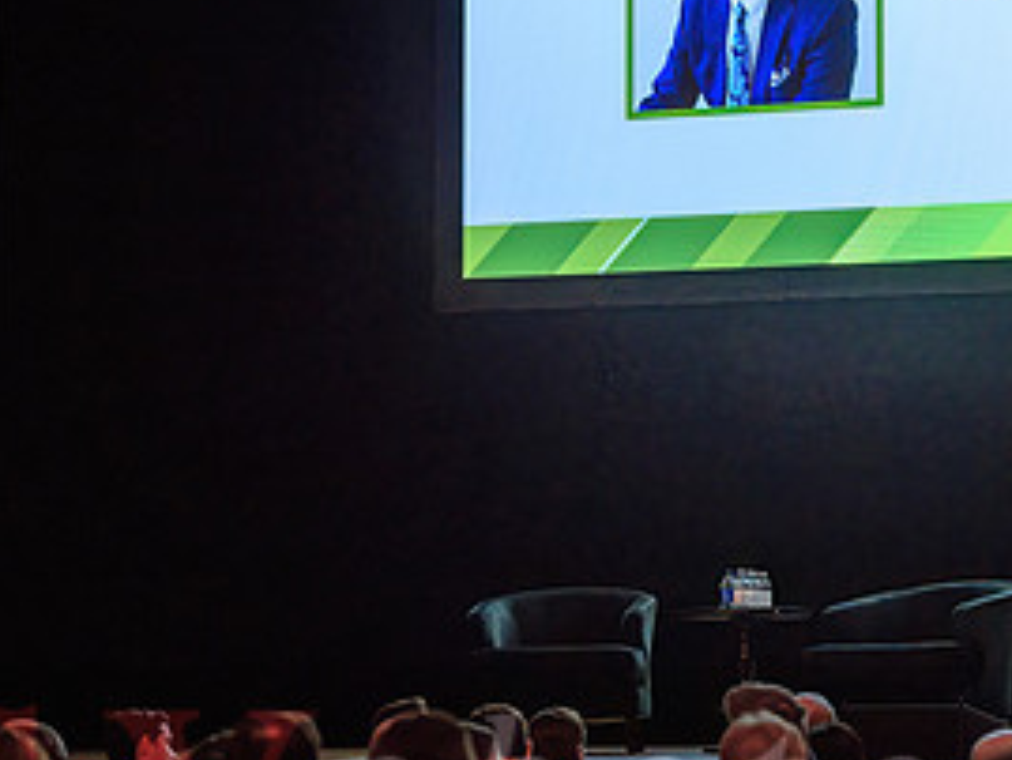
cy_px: 229
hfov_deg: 11.1
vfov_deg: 8.4
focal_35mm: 177
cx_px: 989
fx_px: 5177
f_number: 2.8
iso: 1250
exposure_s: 1/160
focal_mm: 80
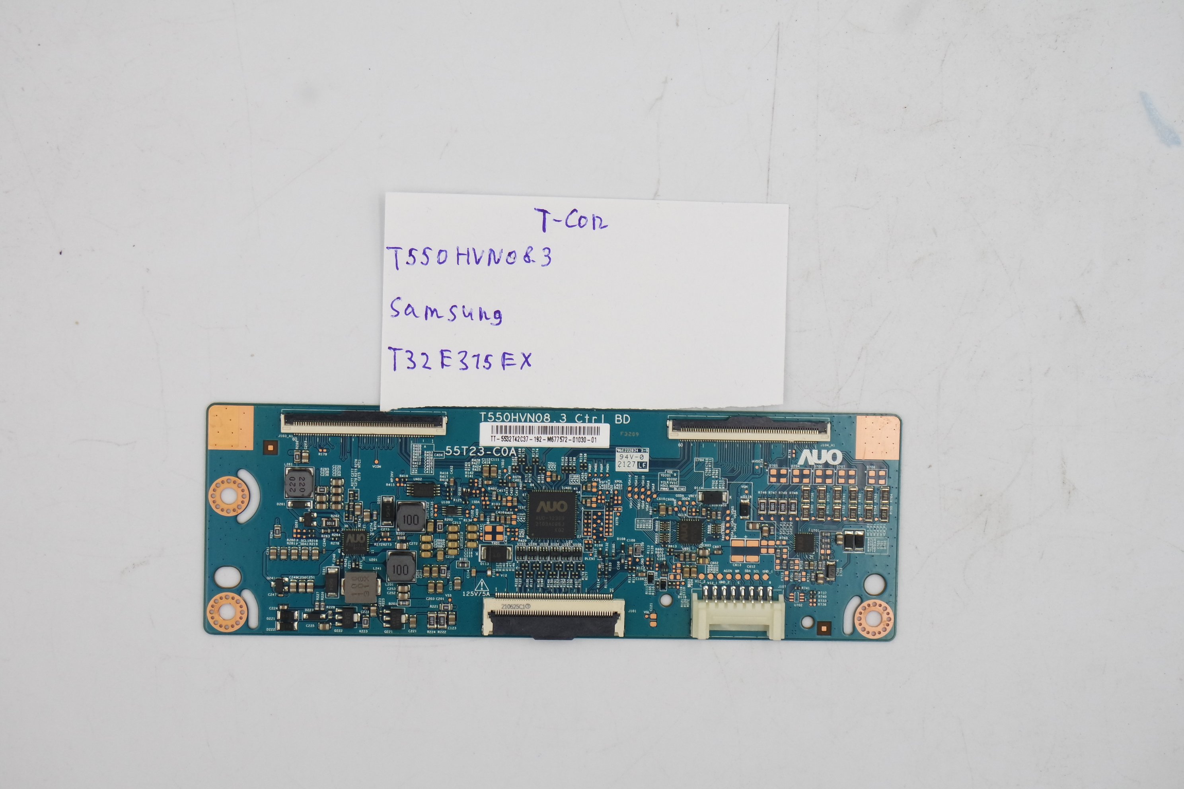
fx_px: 2368
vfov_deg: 18.9
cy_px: 394
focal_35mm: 72
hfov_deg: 28.1
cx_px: 592
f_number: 5.6
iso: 200
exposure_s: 1/125
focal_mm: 27
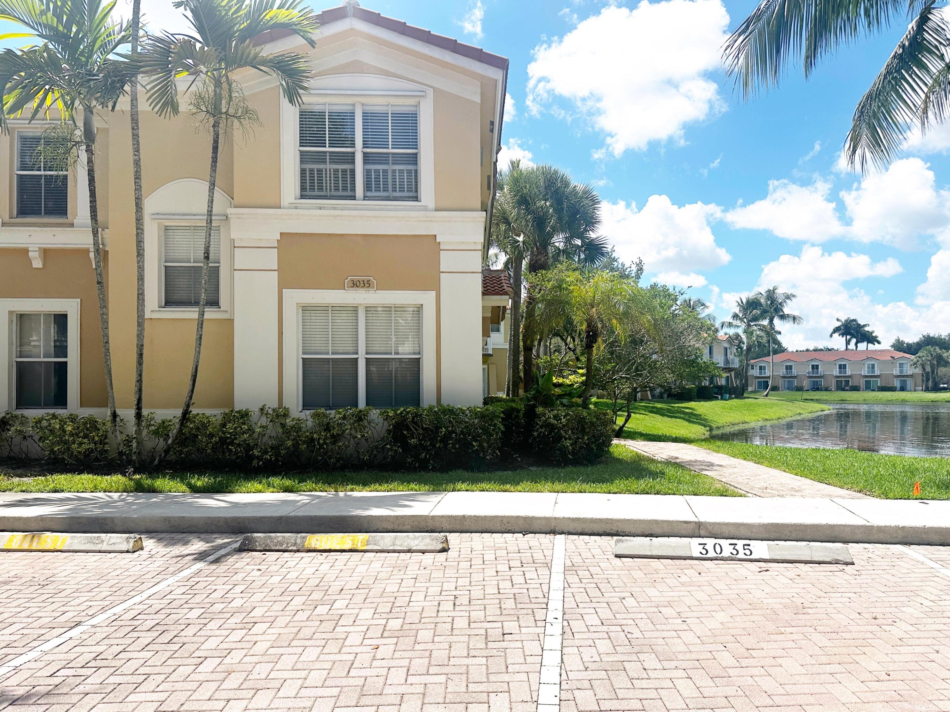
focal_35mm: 24
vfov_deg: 56.8
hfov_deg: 71.6
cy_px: 356
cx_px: 475
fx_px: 659
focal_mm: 6.86
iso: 80
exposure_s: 1/6623
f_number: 1.78
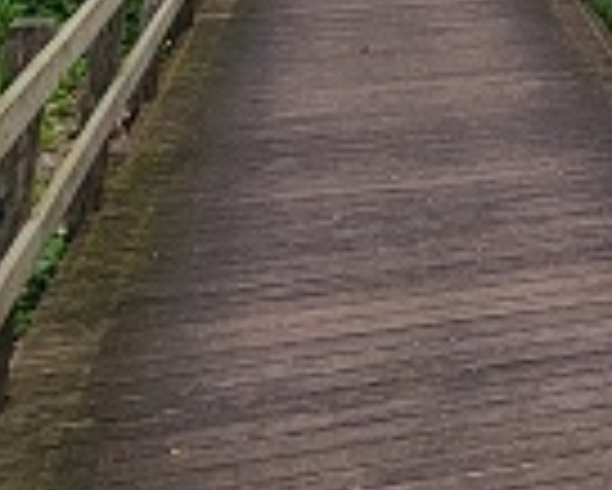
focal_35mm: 76
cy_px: -654
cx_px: 1010
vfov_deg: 14.3
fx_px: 1378
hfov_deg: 20.1
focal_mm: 2.2
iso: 50
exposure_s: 1/225
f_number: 2.2
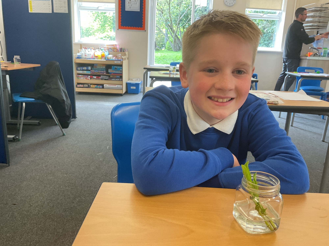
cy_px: 123
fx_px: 276
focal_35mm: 29
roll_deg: -2.2
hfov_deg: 61.7
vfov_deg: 48.2
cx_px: 164
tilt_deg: -15.4
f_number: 1.8
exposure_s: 1/60
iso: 100
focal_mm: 3
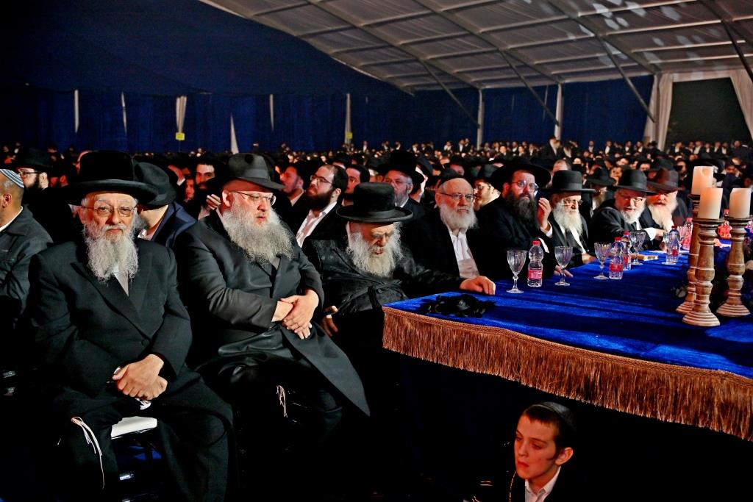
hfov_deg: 55.8
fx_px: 711
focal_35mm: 34
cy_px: 251
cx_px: 376
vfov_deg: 38.9
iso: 400
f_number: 4
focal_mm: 34
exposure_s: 1/200
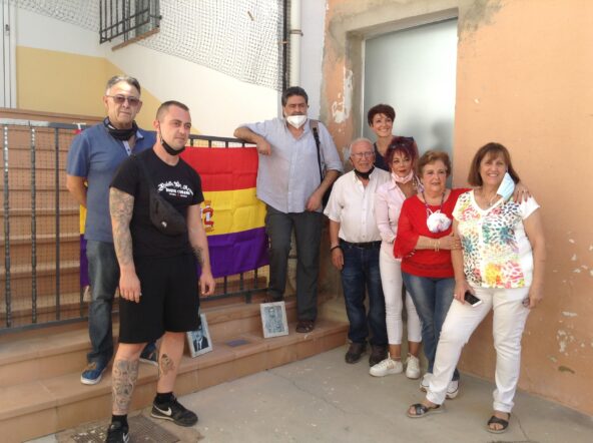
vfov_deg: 42.8
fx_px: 564
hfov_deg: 55.4
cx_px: 296
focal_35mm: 33
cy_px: 222
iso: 25
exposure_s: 1/483
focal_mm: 3.3
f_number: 2.4
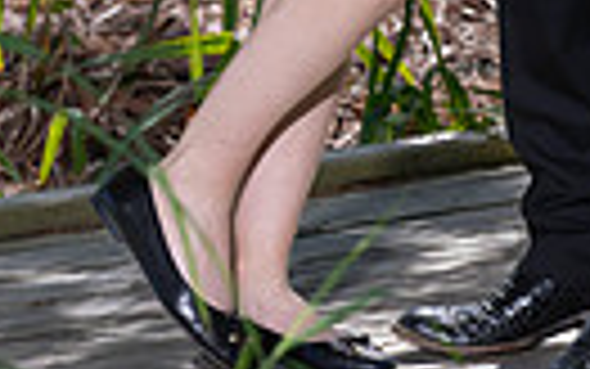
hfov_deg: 5.0
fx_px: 6756
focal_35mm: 420
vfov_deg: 3.1
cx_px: 468
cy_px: -554
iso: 500
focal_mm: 120
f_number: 5.6
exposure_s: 1/200
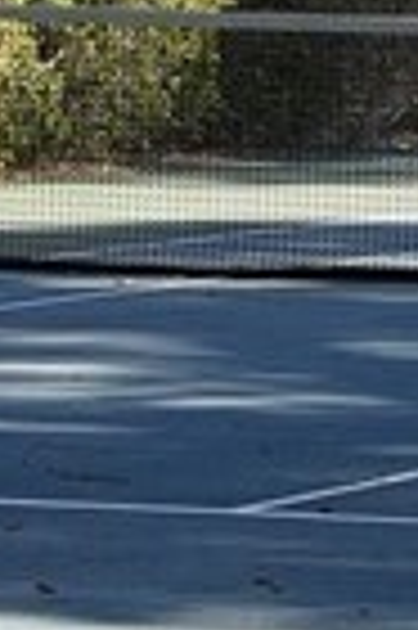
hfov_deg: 4.7
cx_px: 1074
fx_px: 4888
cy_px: 58
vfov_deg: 7.3
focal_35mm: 280
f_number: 4.5
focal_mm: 24
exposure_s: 1/200
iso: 100
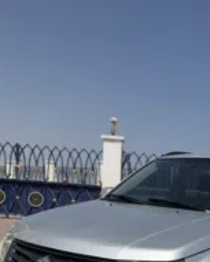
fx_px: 380
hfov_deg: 29.9
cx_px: 177
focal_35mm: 49
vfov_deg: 35.7
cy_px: 236
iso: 100
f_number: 1.78
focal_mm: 6.76
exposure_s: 1/10309
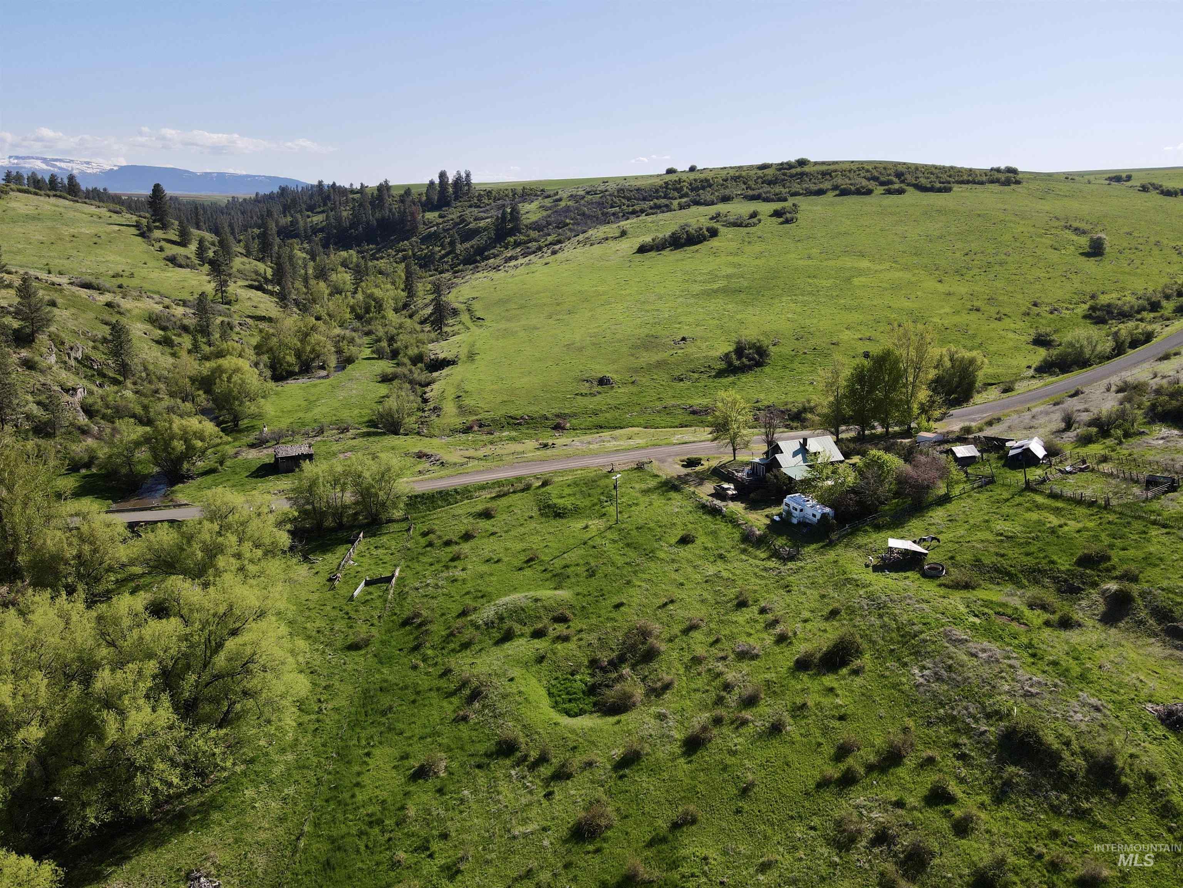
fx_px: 820
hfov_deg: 71.6
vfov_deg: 56.8
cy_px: 444
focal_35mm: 24
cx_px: 592
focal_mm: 4.5
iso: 100
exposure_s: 1/800
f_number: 2.8
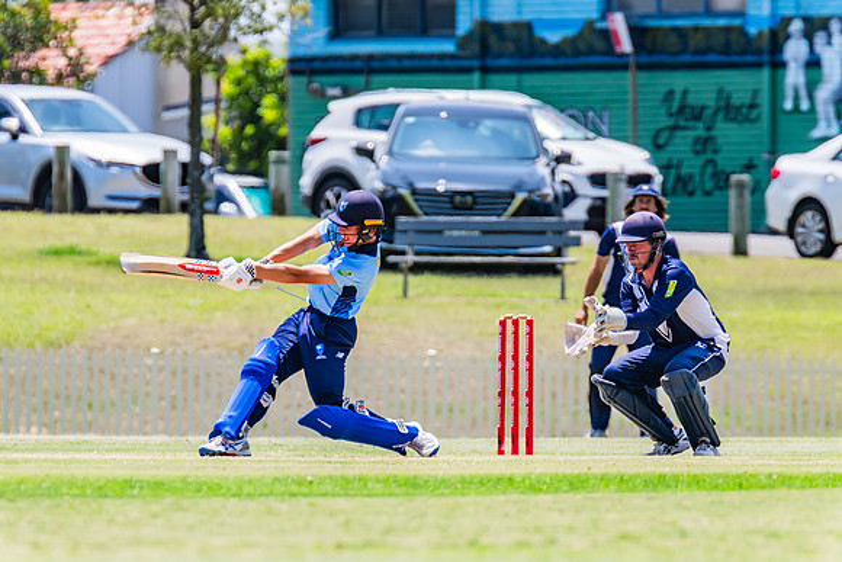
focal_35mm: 639
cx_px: 400
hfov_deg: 3.2
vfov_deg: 2.2
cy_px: 267
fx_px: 14945
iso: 800
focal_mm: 600
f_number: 8
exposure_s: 1/2000
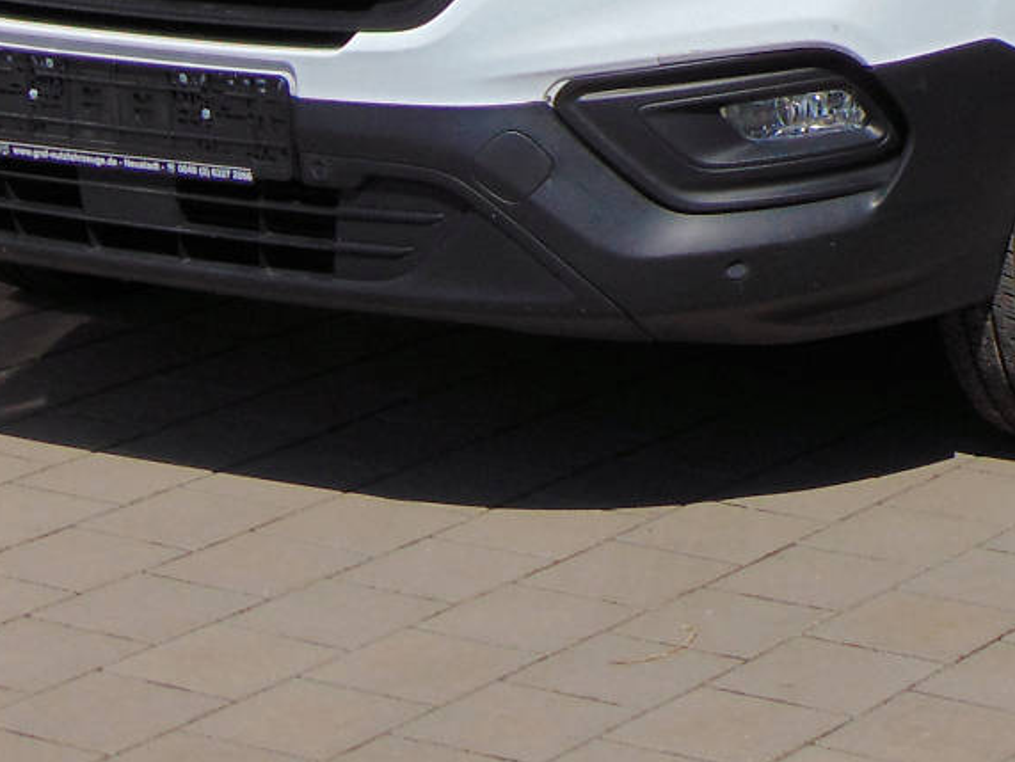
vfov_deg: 10.3
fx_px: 4108
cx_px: 873
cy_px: -288
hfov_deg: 14.0
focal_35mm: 140
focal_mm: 9
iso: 80
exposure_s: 1/200
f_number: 9
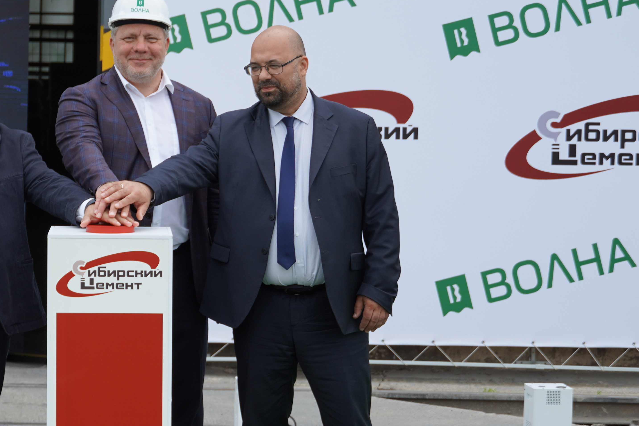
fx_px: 2412
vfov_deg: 10.1
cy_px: 227
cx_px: 75
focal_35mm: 136
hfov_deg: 14.9
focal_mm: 49
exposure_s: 1/250
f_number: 5
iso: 100
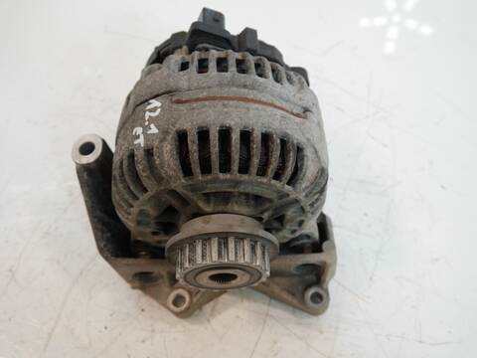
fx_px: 469
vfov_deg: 41.8
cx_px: 238
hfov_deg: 54.0
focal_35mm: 34
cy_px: 179
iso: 320
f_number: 4
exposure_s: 1/60
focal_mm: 17
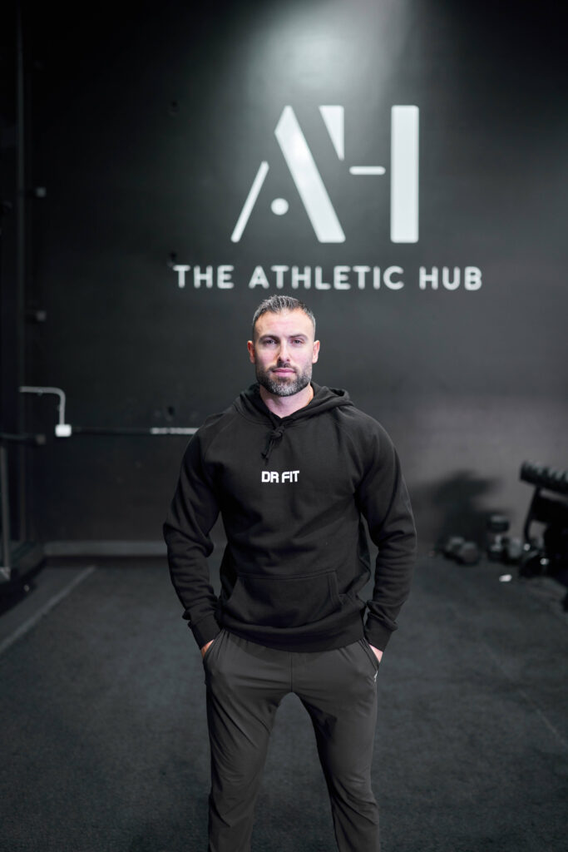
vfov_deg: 54.4
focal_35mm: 35
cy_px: 426
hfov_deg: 37.9
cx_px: 284
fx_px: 828
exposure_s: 1/250
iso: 1000
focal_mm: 35
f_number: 1.4
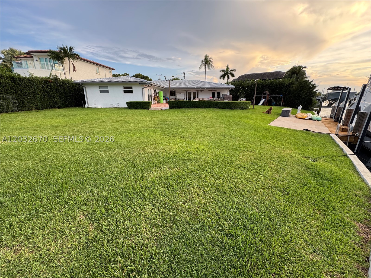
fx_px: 150
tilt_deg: -16.4
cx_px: 186
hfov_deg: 102.1
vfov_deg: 85.7
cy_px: 139
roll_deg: -0.8
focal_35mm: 14
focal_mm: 2.22
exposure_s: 1/99
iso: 64
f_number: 2.2
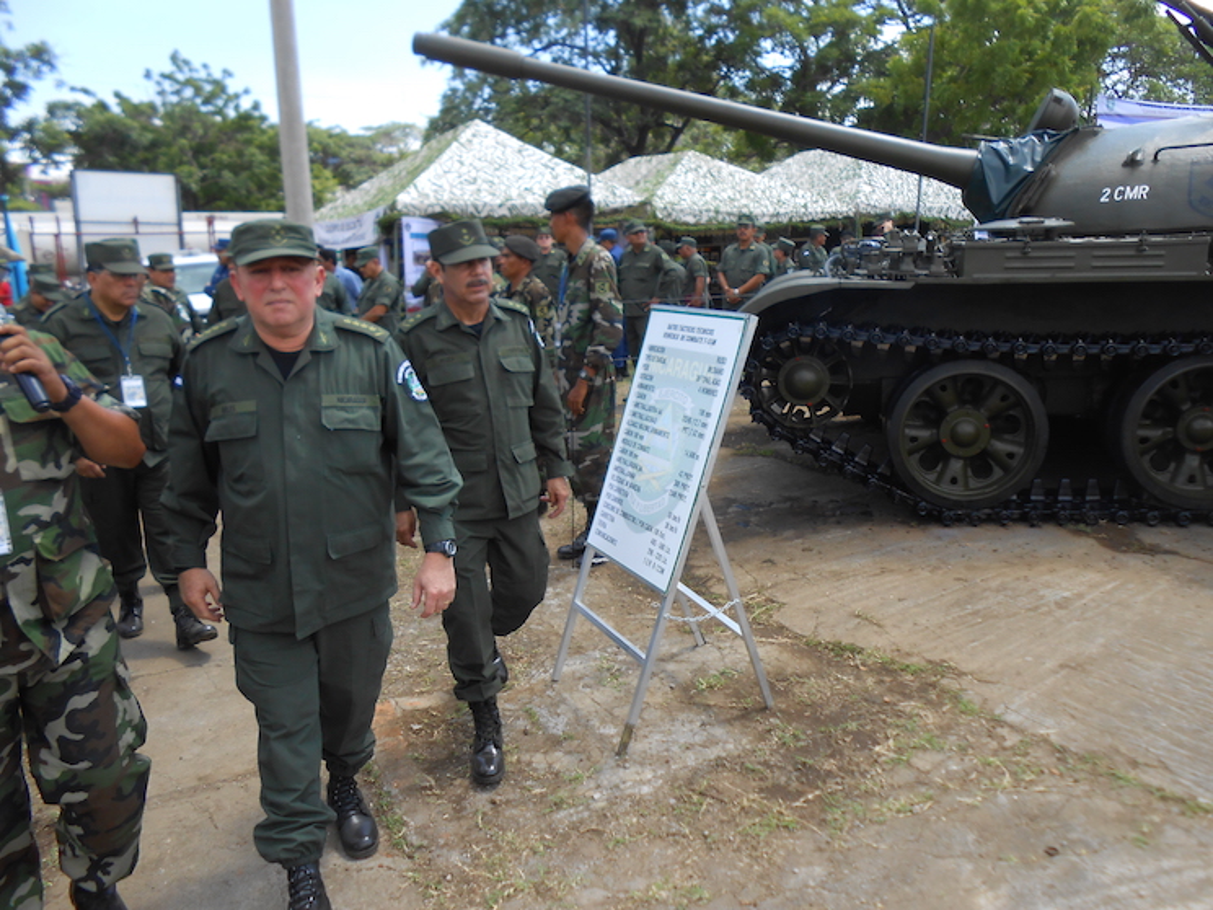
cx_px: 606
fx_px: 911
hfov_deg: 67.3
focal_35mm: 26
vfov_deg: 53.1
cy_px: 455
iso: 80
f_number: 3.5
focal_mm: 4.6
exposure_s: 1/320
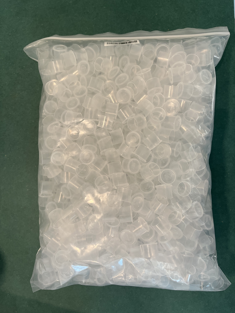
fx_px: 235
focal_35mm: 26
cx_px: 118
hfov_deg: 53.1
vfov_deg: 67.3
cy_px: 156
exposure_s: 1/100
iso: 125
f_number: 1.6
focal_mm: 5.1
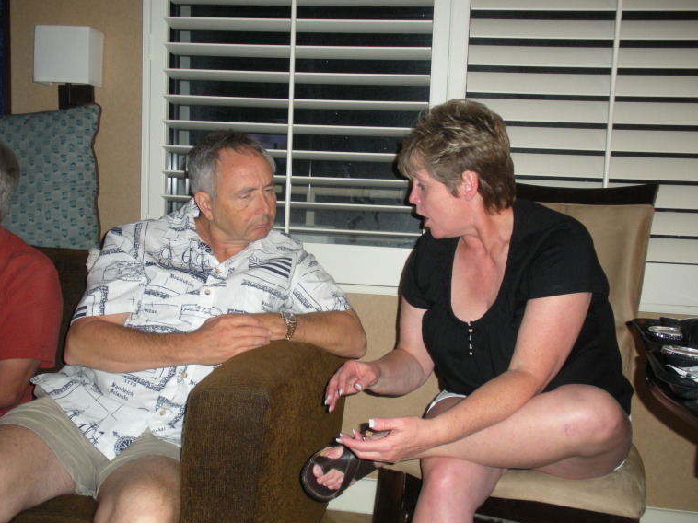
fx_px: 766
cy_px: 263
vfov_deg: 37.7
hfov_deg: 49.0
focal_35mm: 38
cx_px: 351
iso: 206
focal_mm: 6.3
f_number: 3.5
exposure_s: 1/60
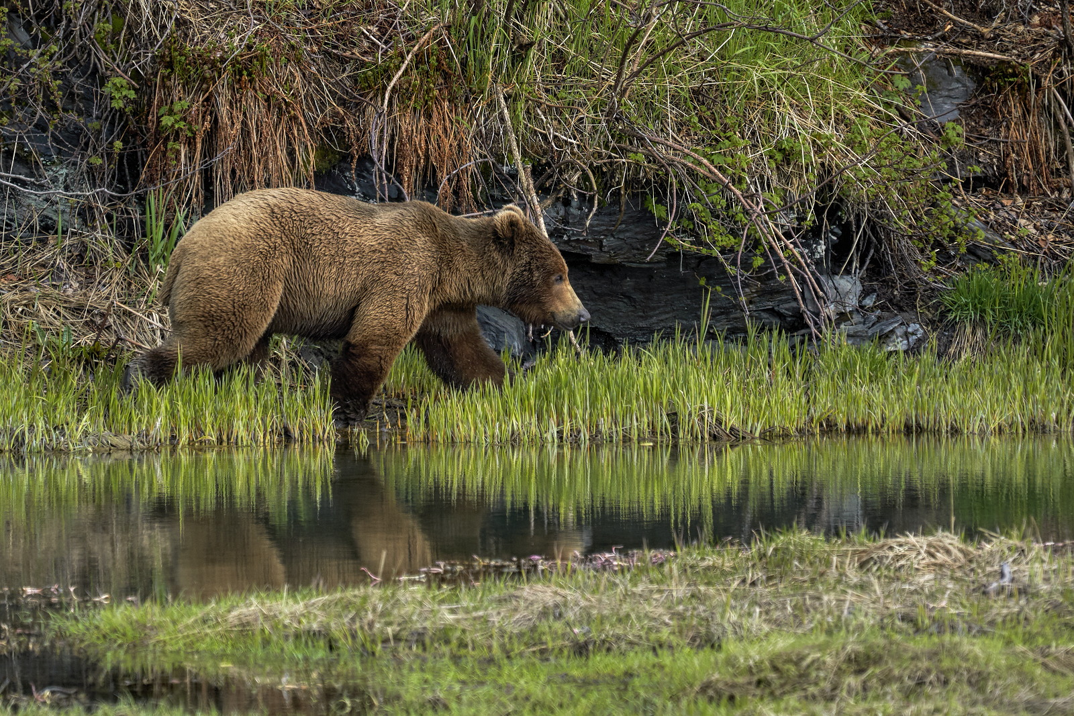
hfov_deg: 3.4
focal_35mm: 600
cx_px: 537
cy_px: 358
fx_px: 17900
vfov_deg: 2.3
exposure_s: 1/800
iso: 200
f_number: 5.6
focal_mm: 400
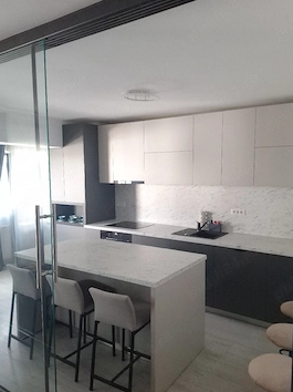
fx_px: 294
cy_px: 199
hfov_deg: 52.9
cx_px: 159
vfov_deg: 67.3
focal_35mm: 26
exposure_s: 1/159
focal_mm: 5.54
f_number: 1.8
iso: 640
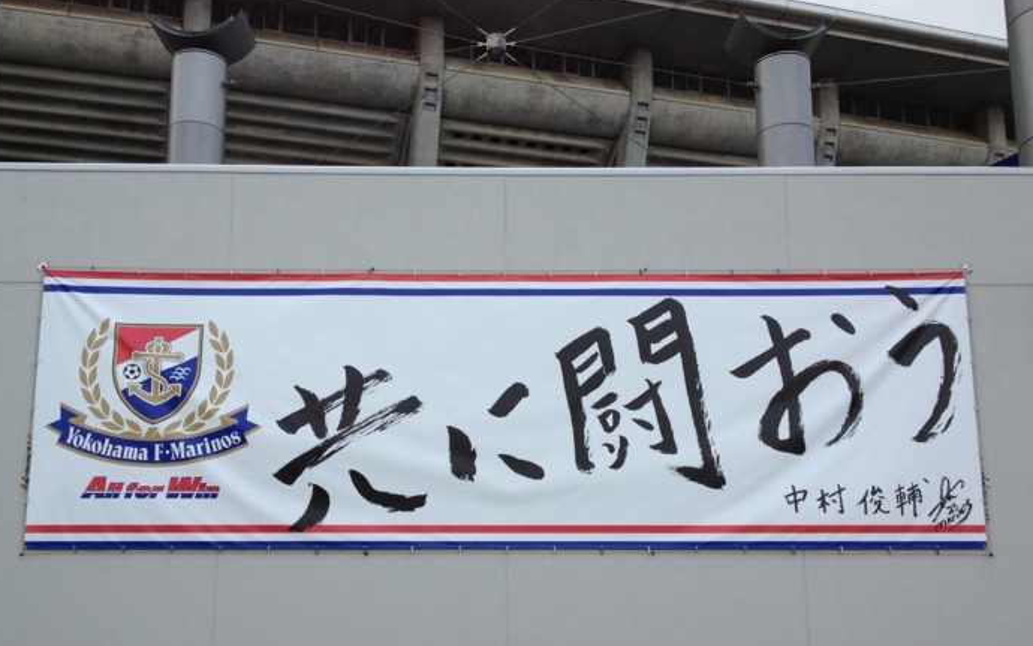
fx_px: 1210
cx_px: 482
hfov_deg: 46.2
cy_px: 418
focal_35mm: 43
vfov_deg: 29.7
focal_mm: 4.28
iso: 64
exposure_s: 1/310
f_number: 2.4
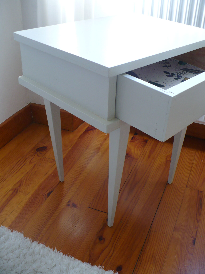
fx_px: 292
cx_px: 102
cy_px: 137
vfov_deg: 50.1
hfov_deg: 38.7
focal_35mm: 37
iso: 100
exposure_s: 1/40
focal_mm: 6.1
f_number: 2.8
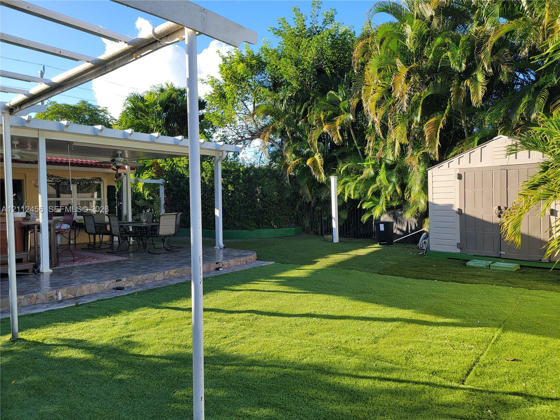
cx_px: 280
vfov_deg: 56.8
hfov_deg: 71.6
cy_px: 210
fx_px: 388
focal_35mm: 24
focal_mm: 6.7
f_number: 1.8
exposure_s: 1/326
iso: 16
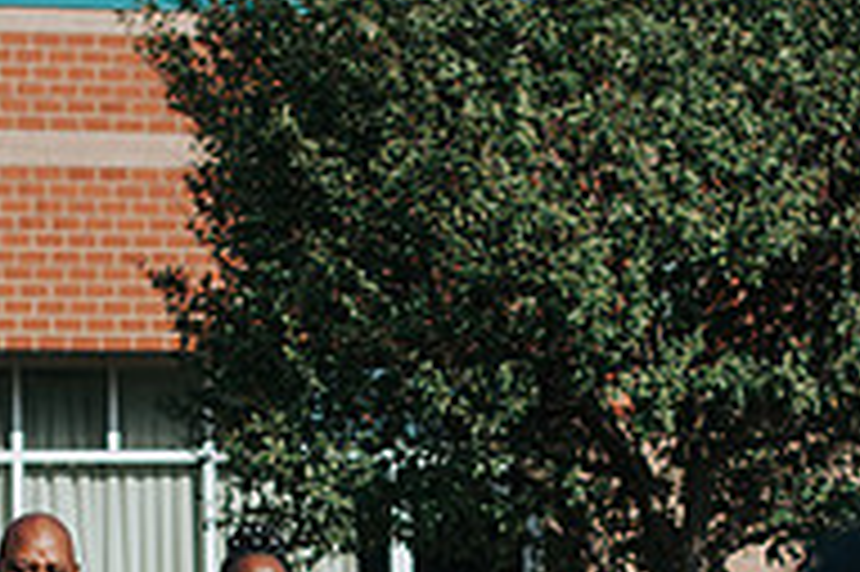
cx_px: 392
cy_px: 799
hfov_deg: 13.5
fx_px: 3628
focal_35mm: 152
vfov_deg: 8.8
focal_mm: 50
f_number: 2.5
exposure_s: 1/4000
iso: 125
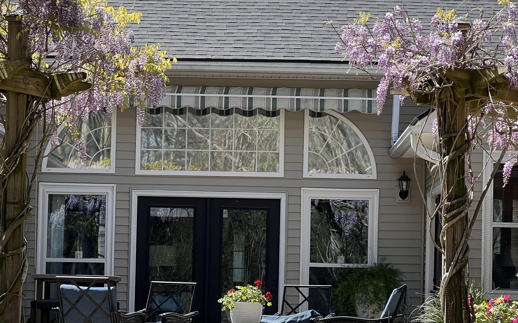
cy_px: 181
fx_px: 1708
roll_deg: -0.9
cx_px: 284
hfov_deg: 17.2
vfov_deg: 10.8
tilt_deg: +3.3
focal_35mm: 121
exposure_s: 1/372
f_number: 2.8
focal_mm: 9
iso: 32
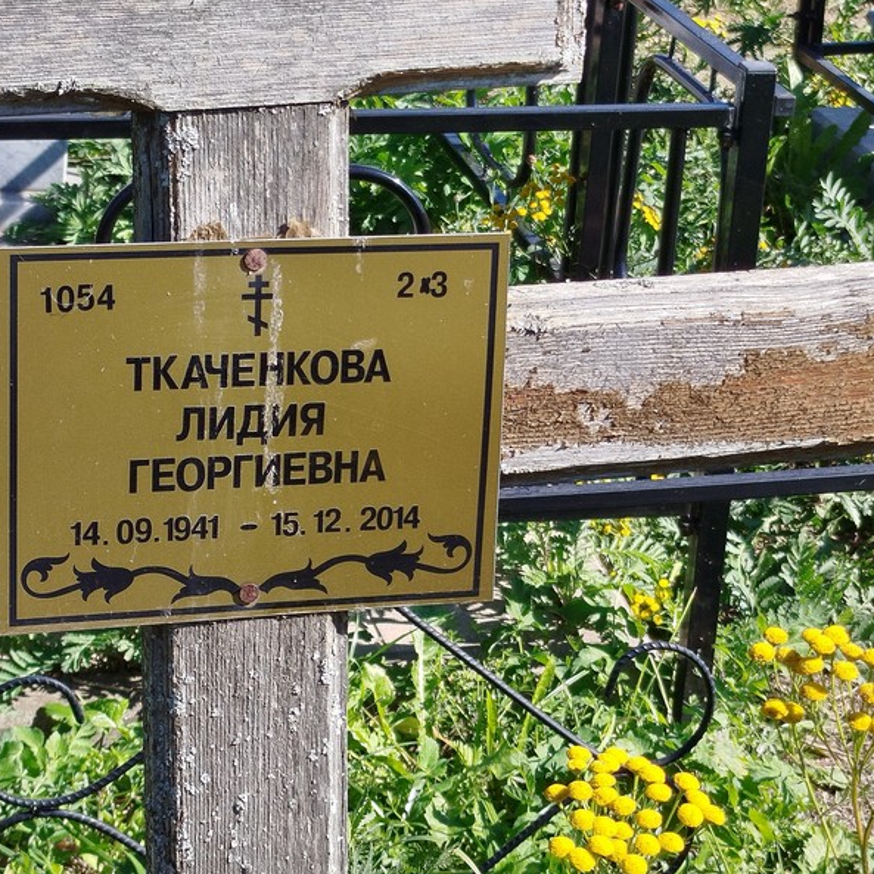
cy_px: 436
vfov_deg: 52.5
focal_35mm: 31
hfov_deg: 52.2
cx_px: 358
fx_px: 886
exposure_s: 1/385
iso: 50
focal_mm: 5.31
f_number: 1.7
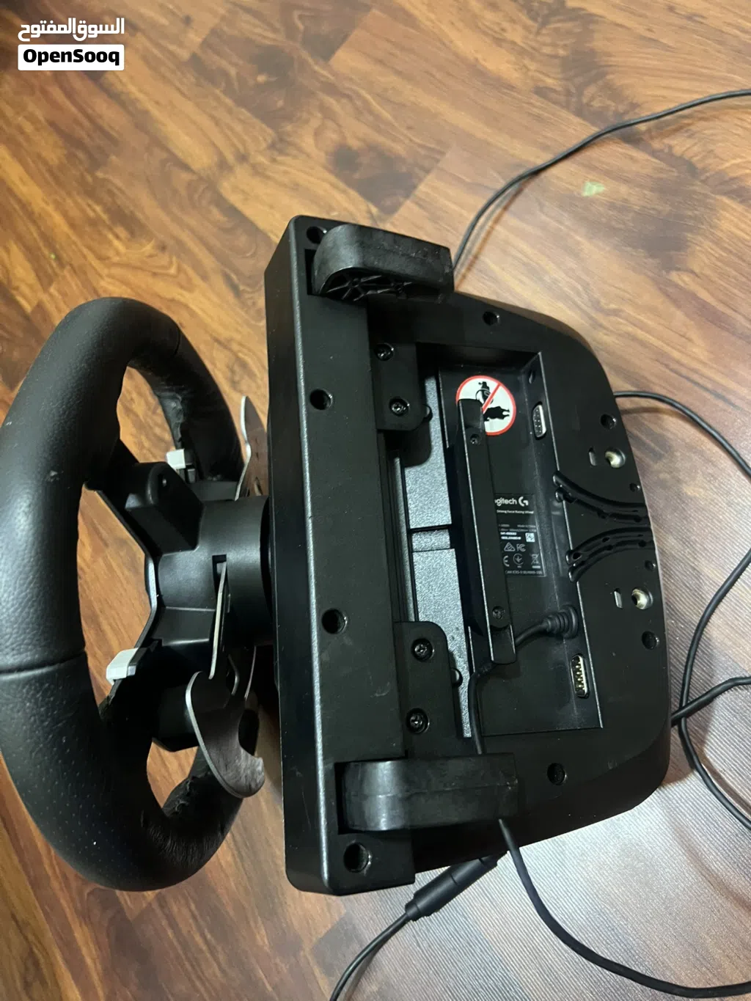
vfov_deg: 67.3
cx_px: 376
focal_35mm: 26
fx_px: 752
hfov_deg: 53.1
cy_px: 500
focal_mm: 5.7
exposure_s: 1/35
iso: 640
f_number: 1.5
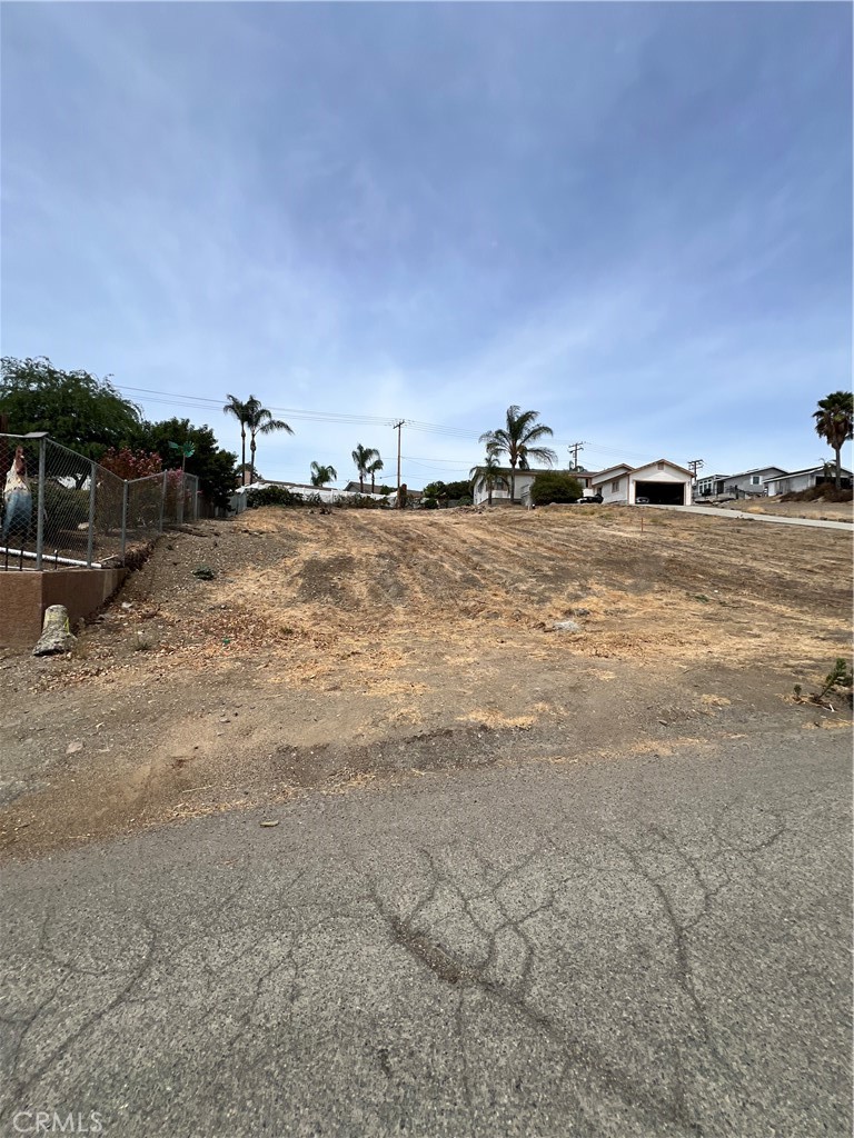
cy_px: 569
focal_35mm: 13
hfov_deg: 89.9
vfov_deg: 106.2
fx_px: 428
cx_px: 427
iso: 32
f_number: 1.8
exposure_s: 1/2732
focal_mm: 1.57
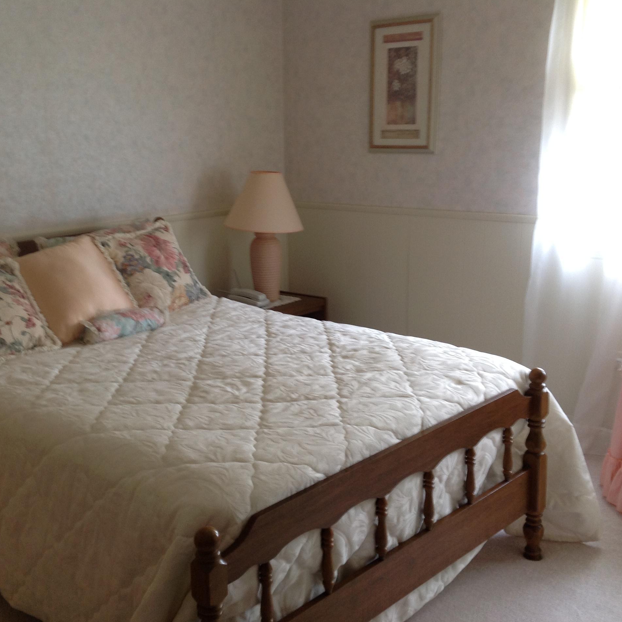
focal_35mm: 42
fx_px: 854
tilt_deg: -13.4
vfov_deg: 40.0
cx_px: 256
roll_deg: +1.4
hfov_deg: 39.9
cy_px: 311
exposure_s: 1/17
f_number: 2.4
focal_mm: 4.28
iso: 50
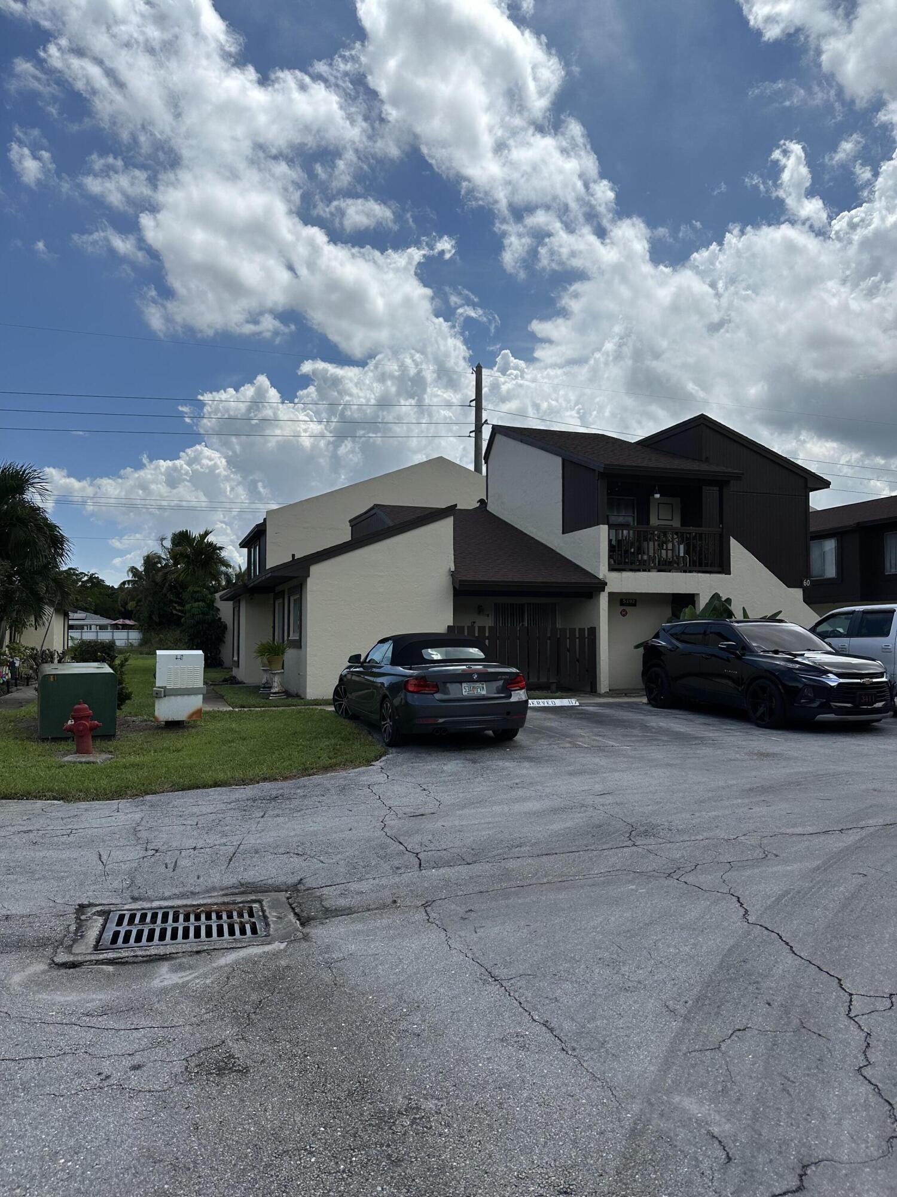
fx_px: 829
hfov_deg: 56.8
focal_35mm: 24
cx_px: 448
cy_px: 598
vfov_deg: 71.6
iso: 80
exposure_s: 1/10753
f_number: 1.78
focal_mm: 6.86
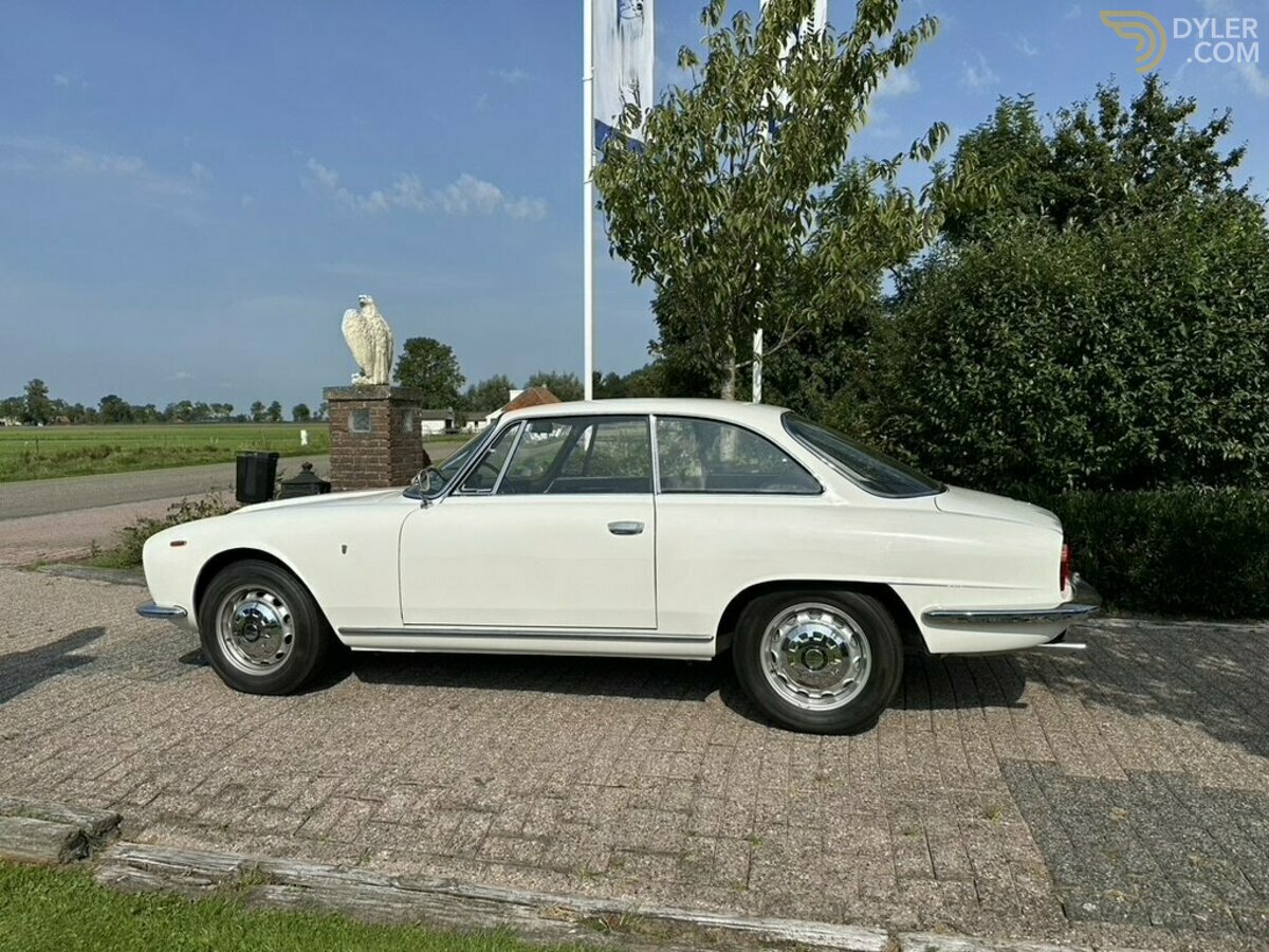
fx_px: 880
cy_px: 476
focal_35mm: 24
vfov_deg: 56.8
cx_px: 634
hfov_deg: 71.6
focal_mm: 6.86
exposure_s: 1/9709
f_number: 1.78
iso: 80
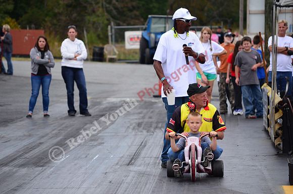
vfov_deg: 6.1
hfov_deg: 9.2
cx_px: 146
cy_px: 97
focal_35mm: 225
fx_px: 1827
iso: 1000
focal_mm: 150
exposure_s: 1/2000
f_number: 5.6
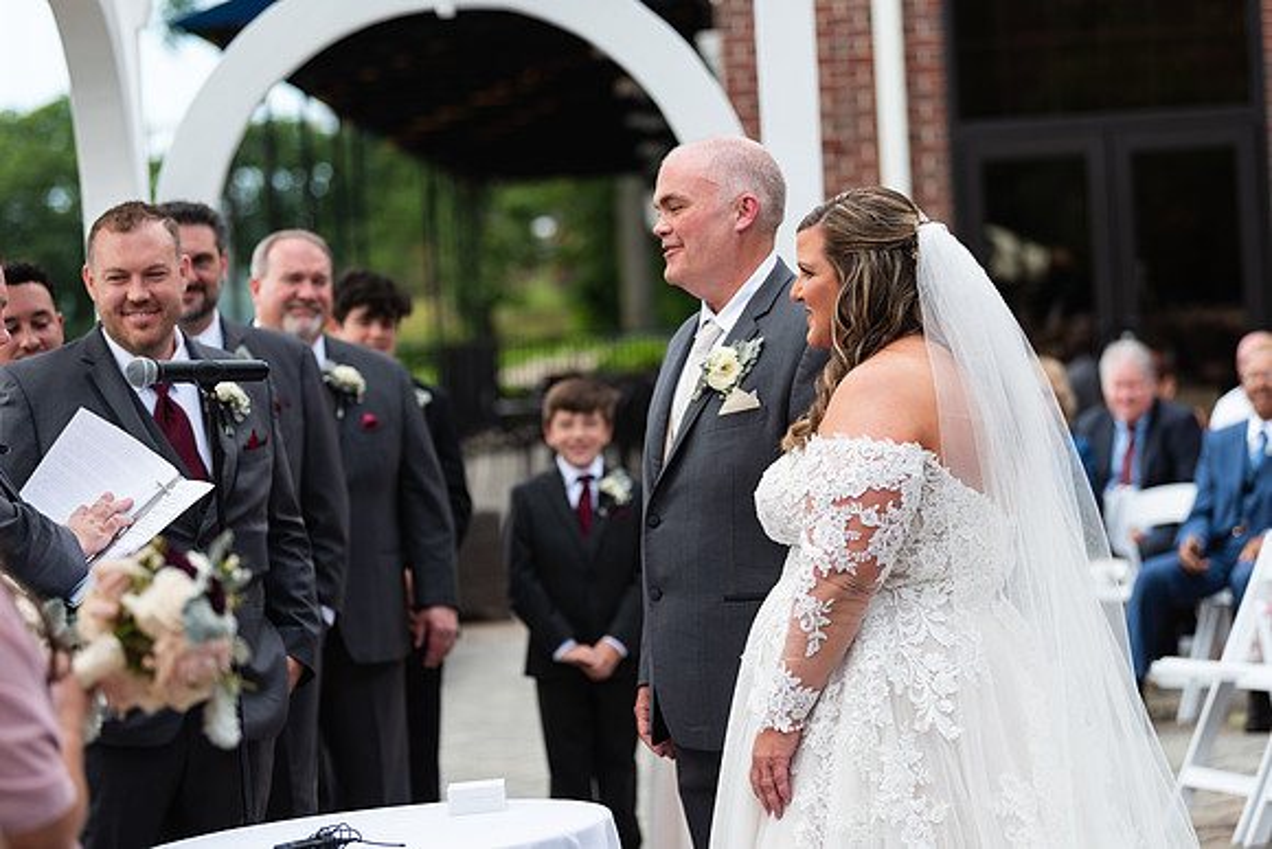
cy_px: 424
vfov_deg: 12.9
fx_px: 3765
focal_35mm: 107
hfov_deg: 19.2
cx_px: 636
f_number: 2.8
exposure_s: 1/640
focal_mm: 102
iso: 64
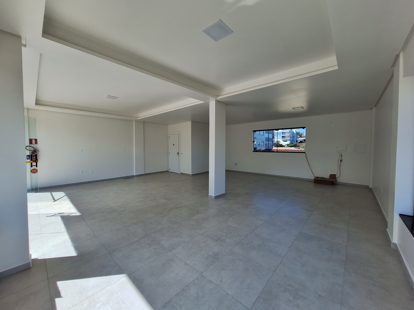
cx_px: 207
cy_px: 155
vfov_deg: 89.9
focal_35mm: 13
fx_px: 155
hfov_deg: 106.2
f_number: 2.2
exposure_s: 1/1192
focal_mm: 1.74
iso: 40
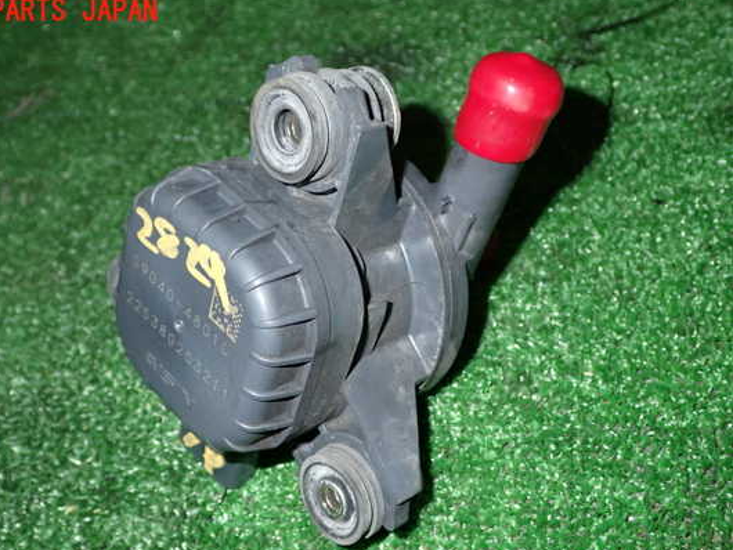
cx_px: 321
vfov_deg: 33.6
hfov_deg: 43.7
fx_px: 911
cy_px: 305
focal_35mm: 43
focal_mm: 6.83
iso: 400
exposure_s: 1/40
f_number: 8
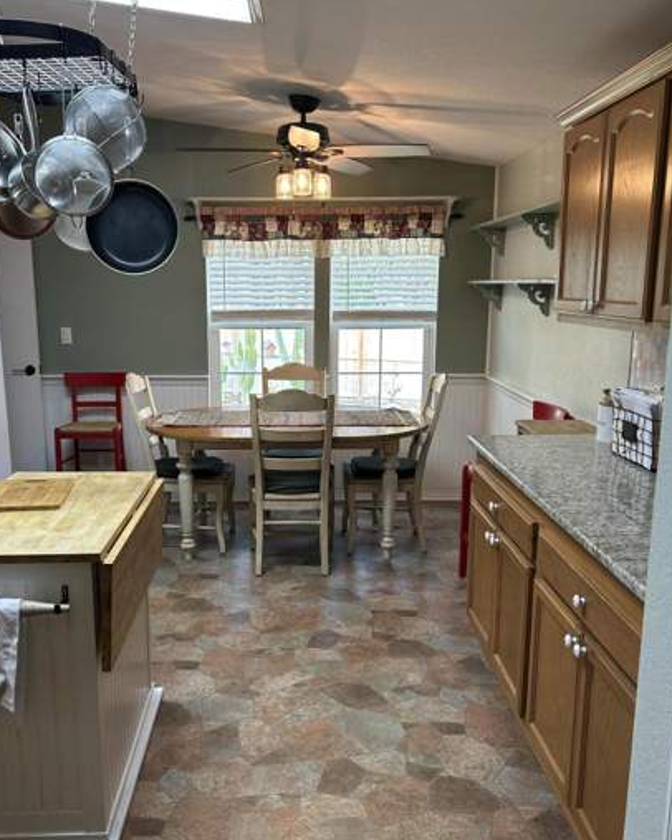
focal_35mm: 32
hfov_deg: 45.7
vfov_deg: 55.6
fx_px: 796
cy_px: 446
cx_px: 295
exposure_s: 1/60
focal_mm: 5.7
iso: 100
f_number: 1.5
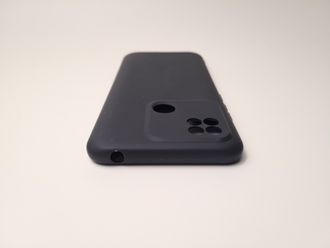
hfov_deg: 67.3
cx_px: 165
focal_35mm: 26
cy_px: 124
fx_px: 248
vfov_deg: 53.1
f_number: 1.8
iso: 50
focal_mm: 5.4
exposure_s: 1/50
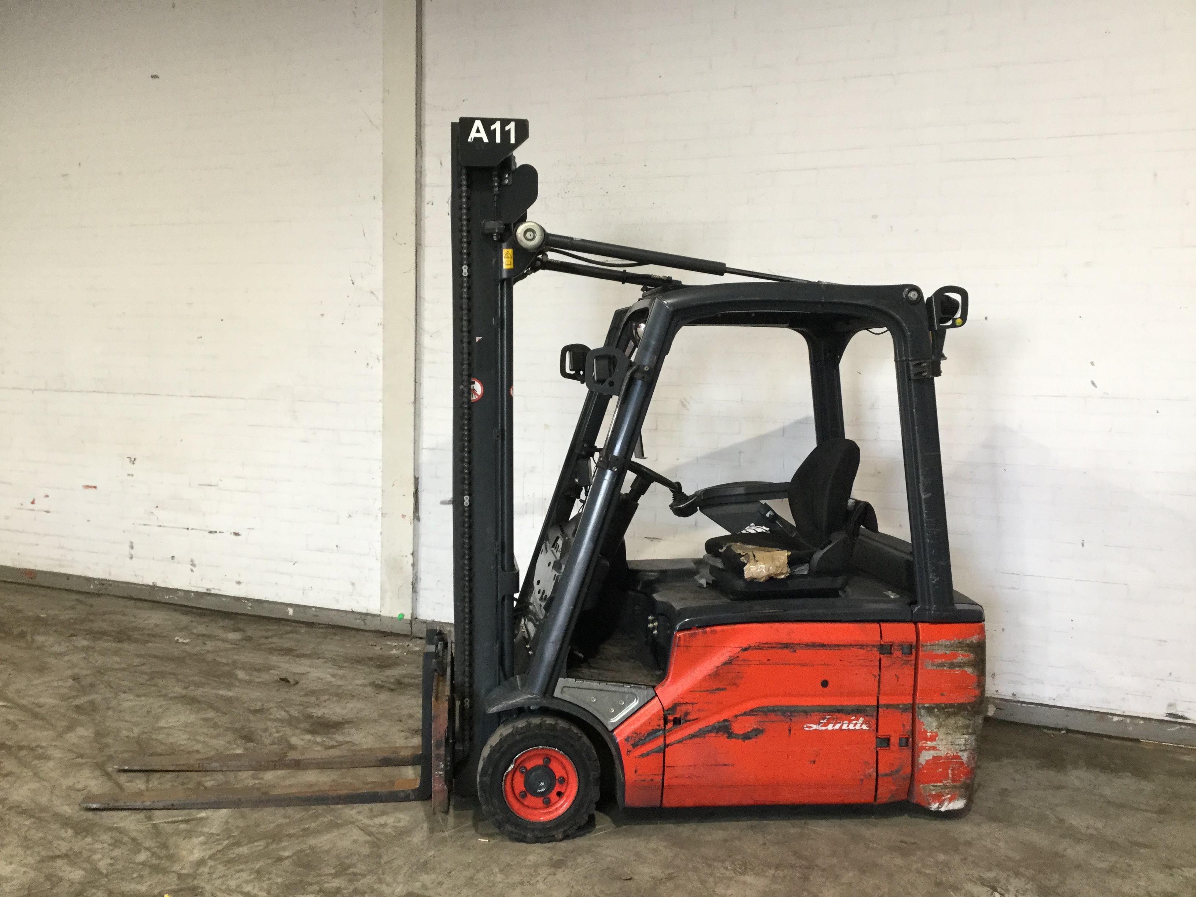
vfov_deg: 45.4
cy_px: 448
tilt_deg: -6.4
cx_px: 598
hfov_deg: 58.4
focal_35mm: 31
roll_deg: -1.9
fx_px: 1071
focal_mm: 3.3
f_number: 2.4
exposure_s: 1/33
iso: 125
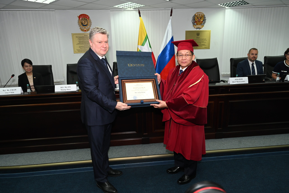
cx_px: 144
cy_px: 96
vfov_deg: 53.1
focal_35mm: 24
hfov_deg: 73.7
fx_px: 193
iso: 1000
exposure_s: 1/80
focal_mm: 24
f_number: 6.3
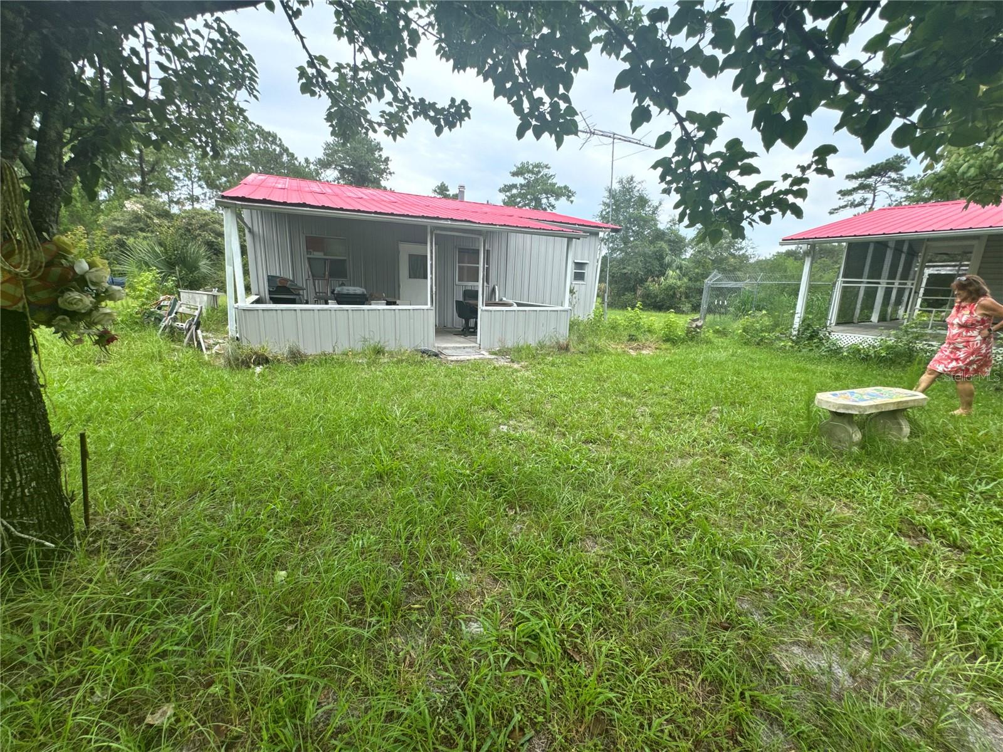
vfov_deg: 85.7
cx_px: 502
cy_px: 376
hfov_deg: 102.1
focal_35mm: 14
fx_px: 406
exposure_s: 1/430
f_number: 2.2
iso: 40
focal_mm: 2.22
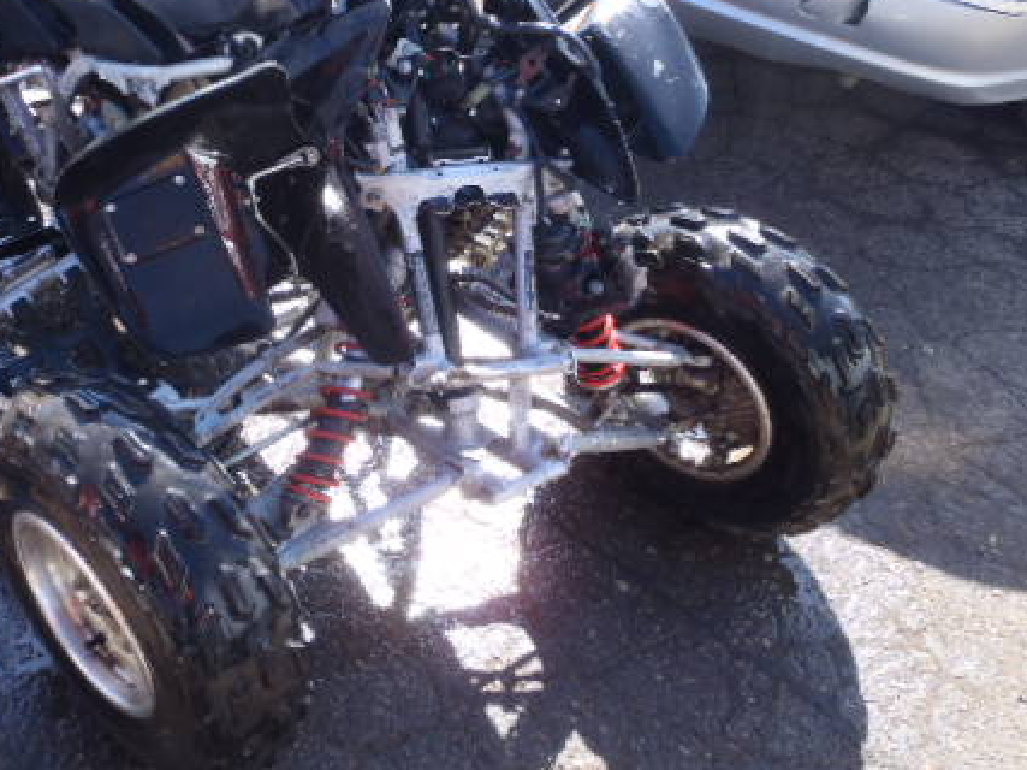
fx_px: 1246
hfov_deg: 43.9
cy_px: 272
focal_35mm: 42
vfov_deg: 34.1
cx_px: 310
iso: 80
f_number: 4.5
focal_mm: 5
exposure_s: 1/125
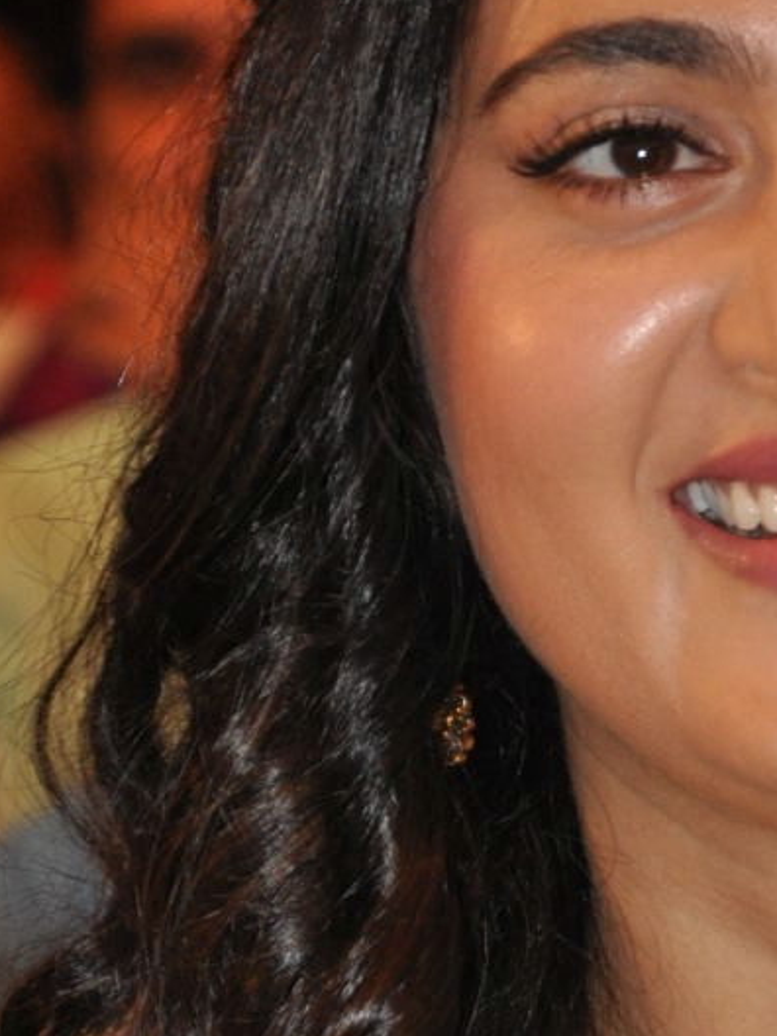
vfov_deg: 4.3
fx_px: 13721
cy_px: 759
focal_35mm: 458
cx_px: 861
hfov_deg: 3.2
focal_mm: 105
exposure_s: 1/60
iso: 800
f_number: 5.6
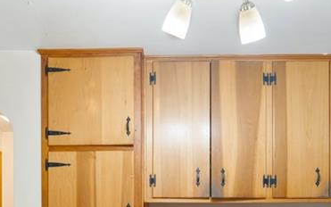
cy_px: 228
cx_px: 156
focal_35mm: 45
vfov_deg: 26.3
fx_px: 406
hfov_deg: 44.3
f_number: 2.8
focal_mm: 16
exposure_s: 1/30
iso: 200
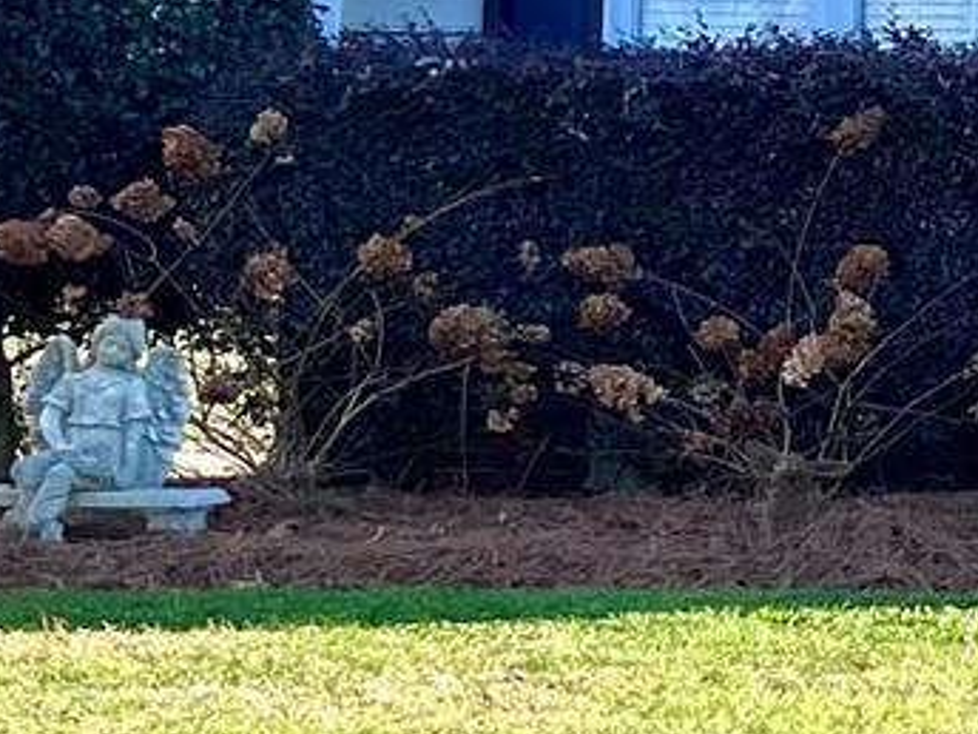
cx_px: 2664
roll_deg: +0.0
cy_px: 159
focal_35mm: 155
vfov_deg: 9.6
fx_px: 4379
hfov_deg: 10.3
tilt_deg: +4.6
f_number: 1.6
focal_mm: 5.1
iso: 50
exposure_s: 1/951
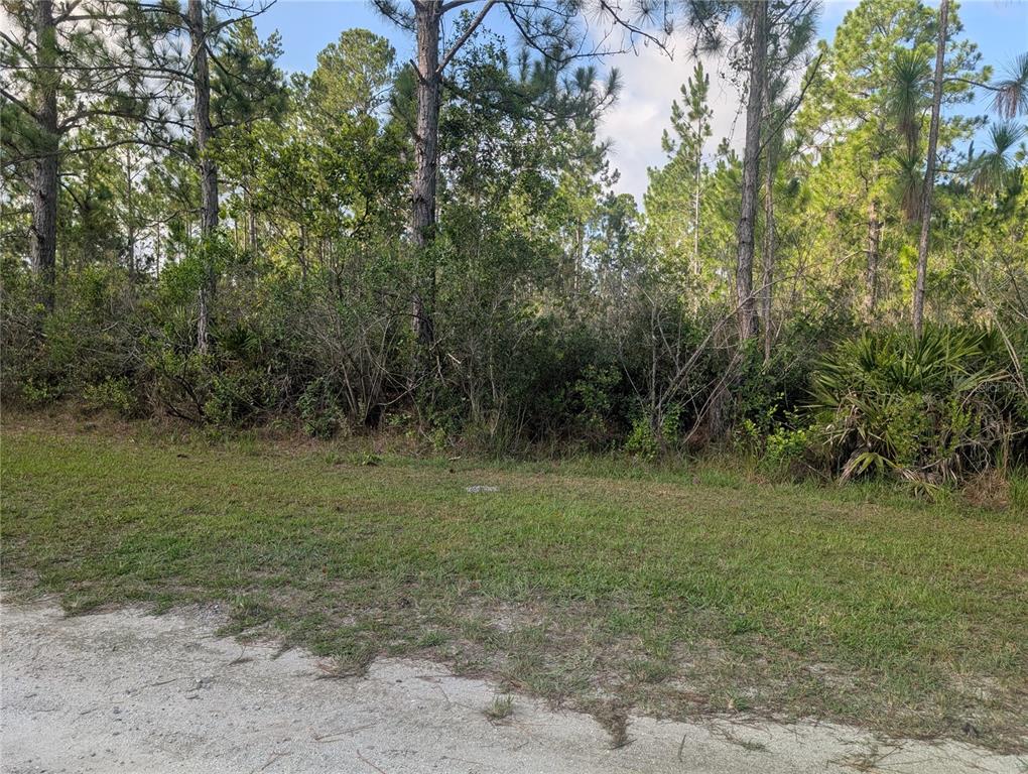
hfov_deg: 71.5
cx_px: 514
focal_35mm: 24
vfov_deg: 56.9
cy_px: 387
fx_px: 714
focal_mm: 6.9
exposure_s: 1/569
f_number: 1.68
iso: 21
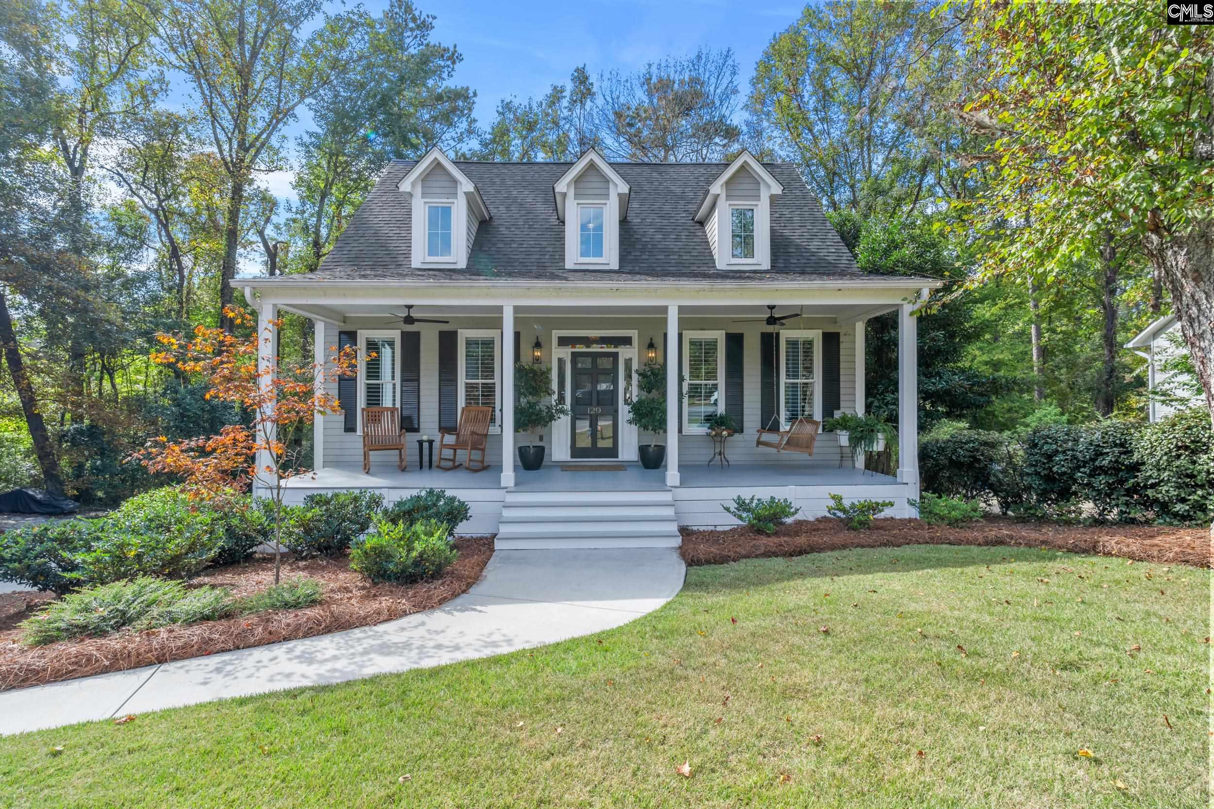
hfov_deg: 95.0
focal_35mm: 16
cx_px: 607
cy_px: 404
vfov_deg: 72.1
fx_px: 556
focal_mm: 11
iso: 200
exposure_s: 1/100
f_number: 6.3
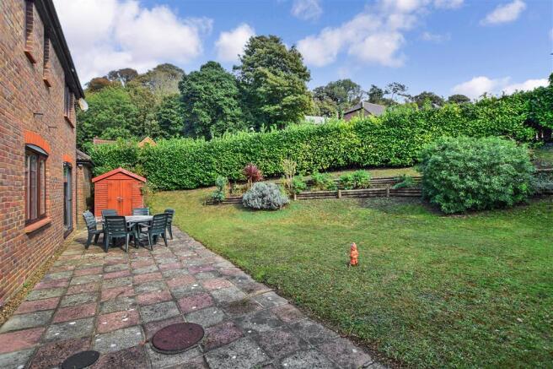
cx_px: 276
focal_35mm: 15
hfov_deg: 100.4
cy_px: 184
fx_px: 230
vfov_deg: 77.3
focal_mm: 10
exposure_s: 1/200
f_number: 7.1
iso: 200
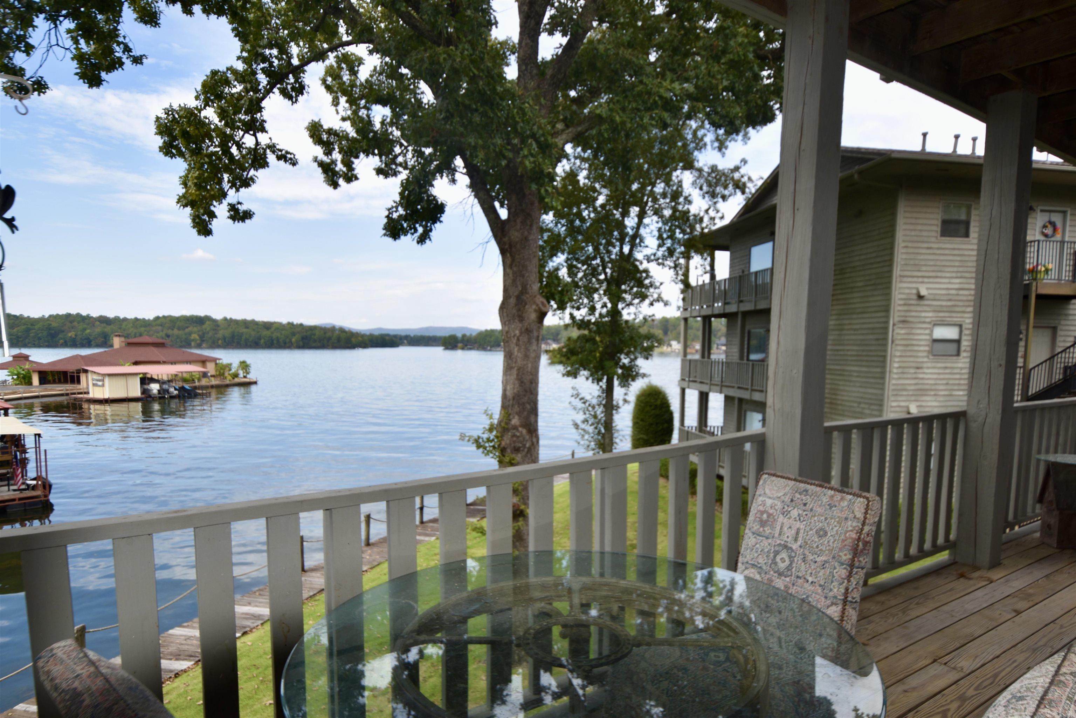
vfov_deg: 59.5
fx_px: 628
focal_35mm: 21
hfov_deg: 81.2
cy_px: 359
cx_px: 538
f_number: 7.1
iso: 100
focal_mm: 14
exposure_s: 1/200
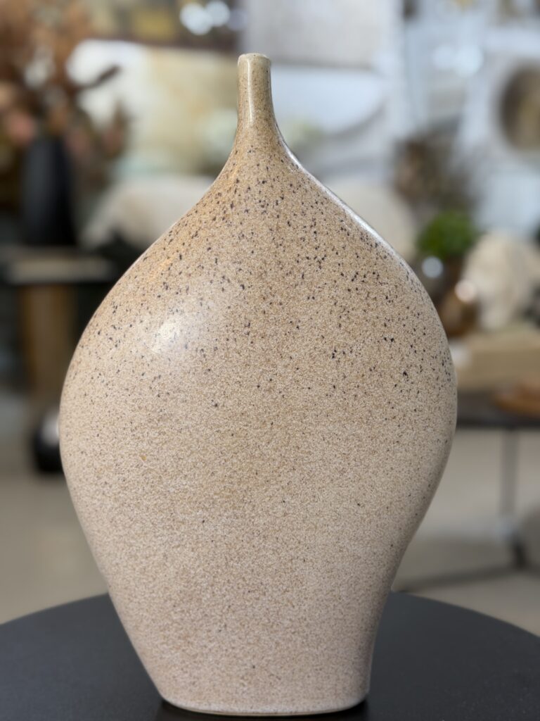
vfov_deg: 39.7
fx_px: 998
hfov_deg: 30.3
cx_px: 270
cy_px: 360
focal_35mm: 48
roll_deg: +1.6
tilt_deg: -6.3
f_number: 1.78
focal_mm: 6.76
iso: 64
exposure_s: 1/60
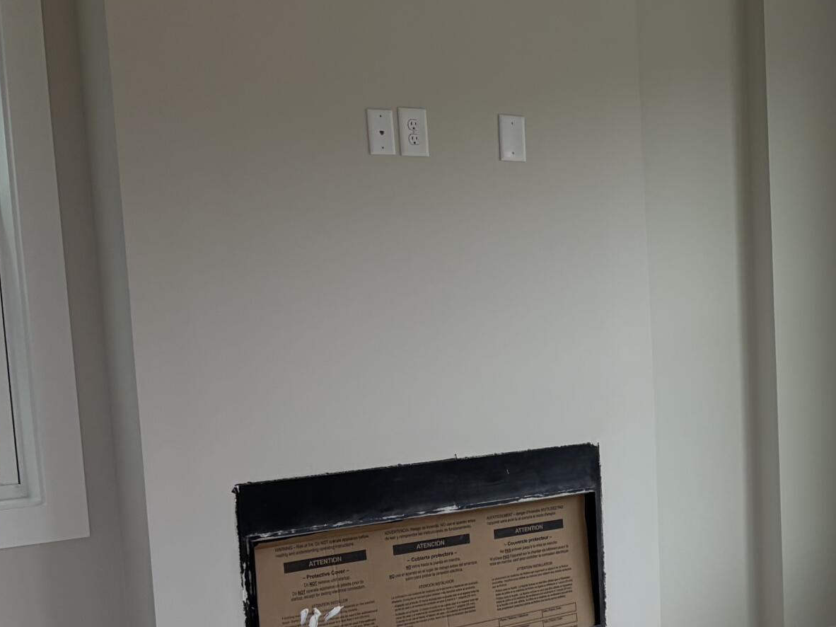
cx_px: 960
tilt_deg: -6.6
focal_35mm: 66
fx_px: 1594
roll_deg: +1.3
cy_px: 461
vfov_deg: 22.1
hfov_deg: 26.6
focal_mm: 5.96
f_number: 1.6
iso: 32
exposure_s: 1/121
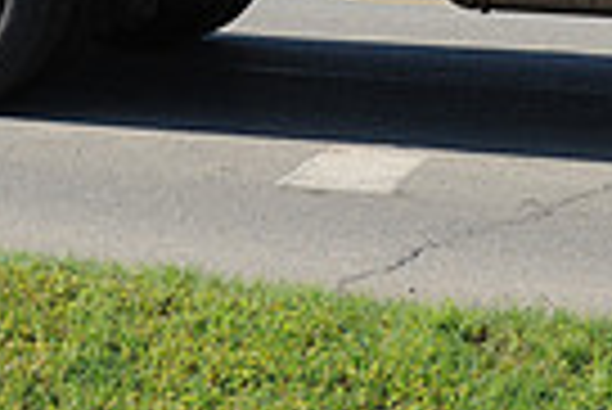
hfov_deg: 17.2
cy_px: -351
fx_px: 2025
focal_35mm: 119
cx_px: 310
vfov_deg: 10.7
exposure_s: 1/640
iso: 1000
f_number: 13
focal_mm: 28
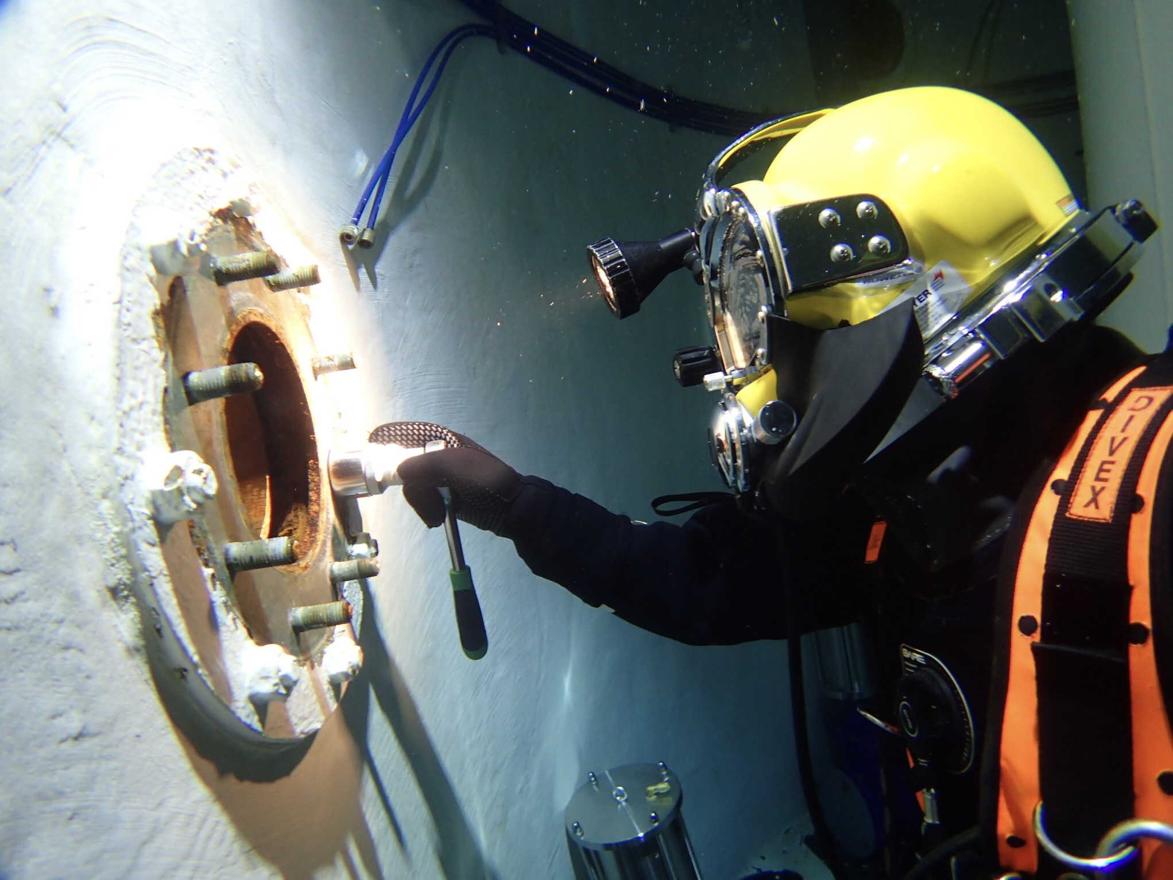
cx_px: 586
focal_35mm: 25
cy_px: 440
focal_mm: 4.5
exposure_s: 1/40
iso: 200
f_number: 2
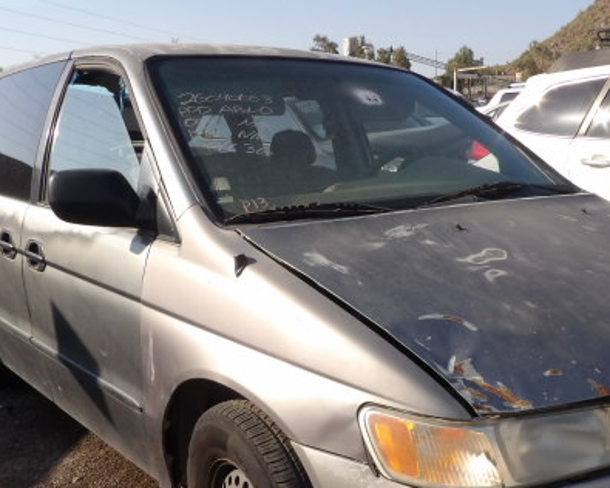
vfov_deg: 38.5
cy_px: 346
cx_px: 369
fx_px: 686
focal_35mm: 38
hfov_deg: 47.6
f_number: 5.6
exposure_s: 1/366
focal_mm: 4.3
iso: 100
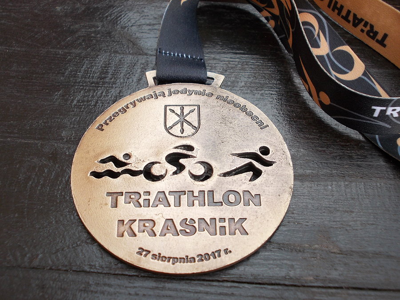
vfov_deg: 33.6
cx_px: 200
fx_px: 497
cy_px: 150
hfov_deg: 43.9
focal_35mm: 43
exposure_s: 1/100
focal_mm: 6.1
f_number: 3.3
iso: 80
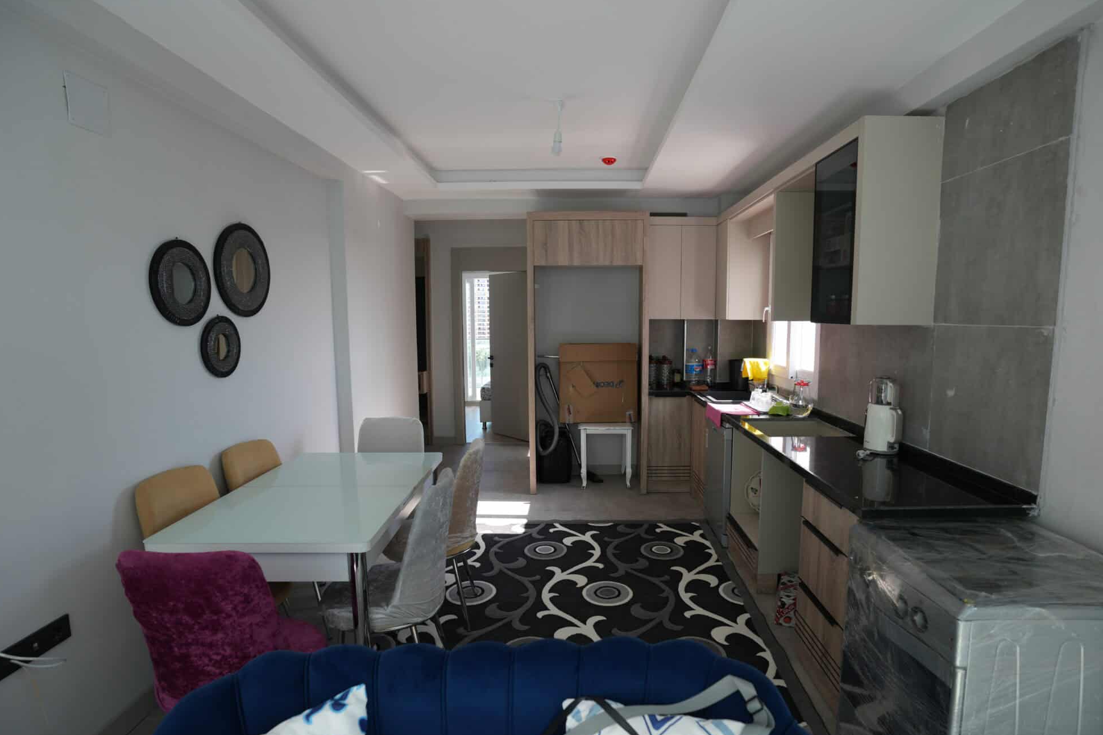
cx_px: 576
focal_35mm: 19
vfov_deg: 64.5
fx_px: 582
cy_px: 385
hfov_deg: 86.9
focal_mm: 18
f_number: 4
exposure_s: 1/160
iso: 200
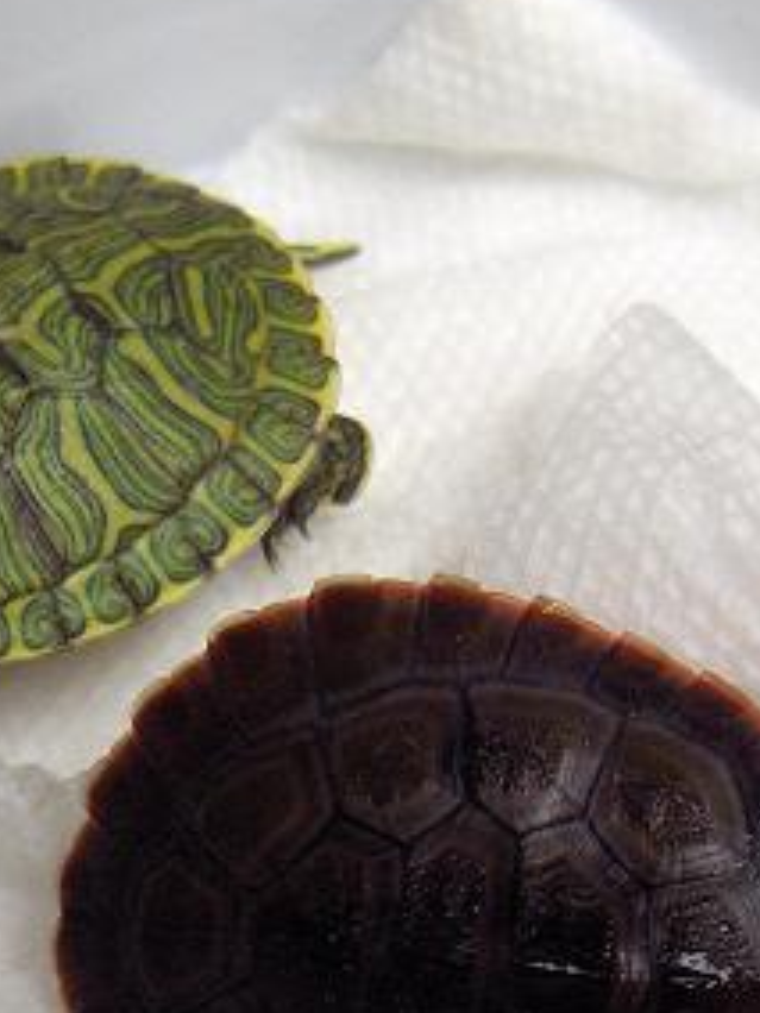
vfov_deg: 19.9
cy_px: 731
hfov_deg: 15.1
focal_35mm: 98
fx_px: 2869
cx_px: 385
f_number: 2.8
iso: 176
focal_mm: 8
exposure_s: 1/110
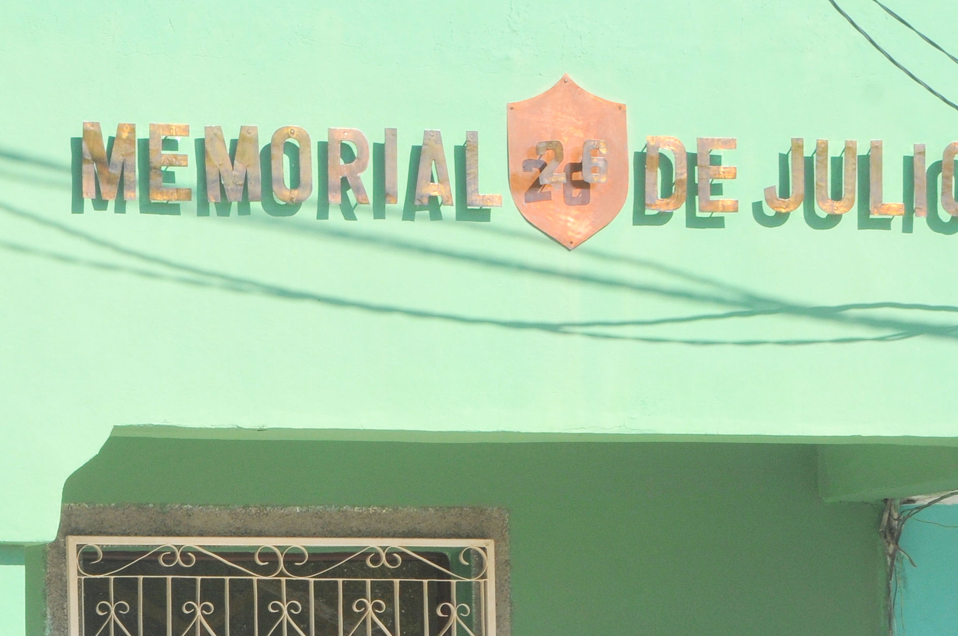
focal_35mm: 157
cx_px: 36
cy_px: 592
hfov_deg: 13.0
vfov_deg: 8.7
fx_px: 4172
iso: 250
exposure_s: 1/160
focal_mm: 44
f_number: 13
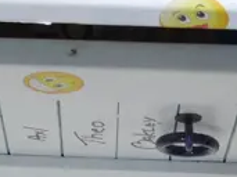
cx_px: 3
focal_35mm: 168
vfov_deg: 8.6
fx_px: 1149
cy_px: -97
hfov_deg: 11.7
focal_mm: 14
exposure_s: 1/60
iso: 320
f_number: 3.5
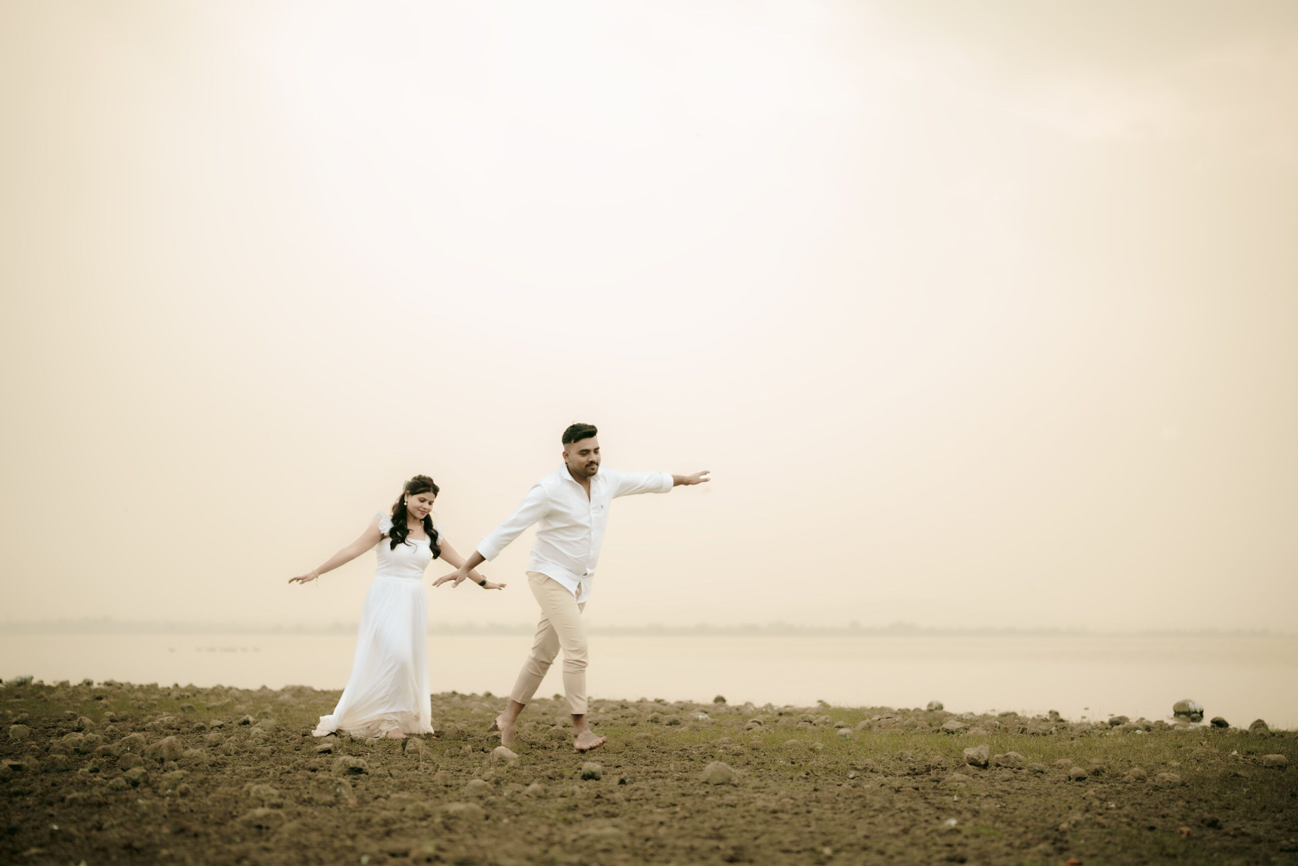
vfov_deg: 27.0
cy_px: 433
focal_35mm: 50
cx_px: 649
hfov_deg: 39.6
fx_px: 1803
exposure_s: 1/200
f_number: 1.4
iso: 100
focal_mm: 50
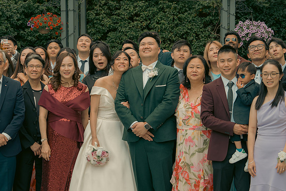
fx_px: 834
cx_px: 143
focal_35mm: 105
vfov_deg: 13.0
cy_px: 96
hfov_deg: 19.5
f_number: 5.6
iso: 125
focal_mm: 70
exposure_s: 1/160
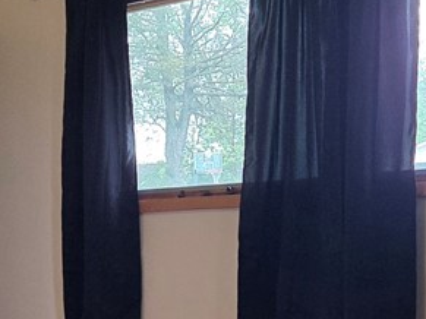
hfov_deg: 24.0
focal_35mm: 81
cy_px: 318
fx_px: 996
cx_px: 129
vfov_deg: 17.8
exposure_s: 1/120
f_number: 1.8
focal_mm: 5.4
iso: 250
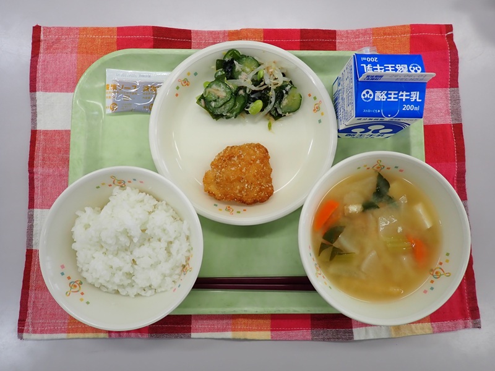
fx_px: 357
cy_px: 186
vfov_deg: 54.9
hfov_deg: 69.4
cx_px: 248
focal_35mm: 25
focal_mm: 4.5
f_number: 2
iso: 100
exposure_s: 1/125
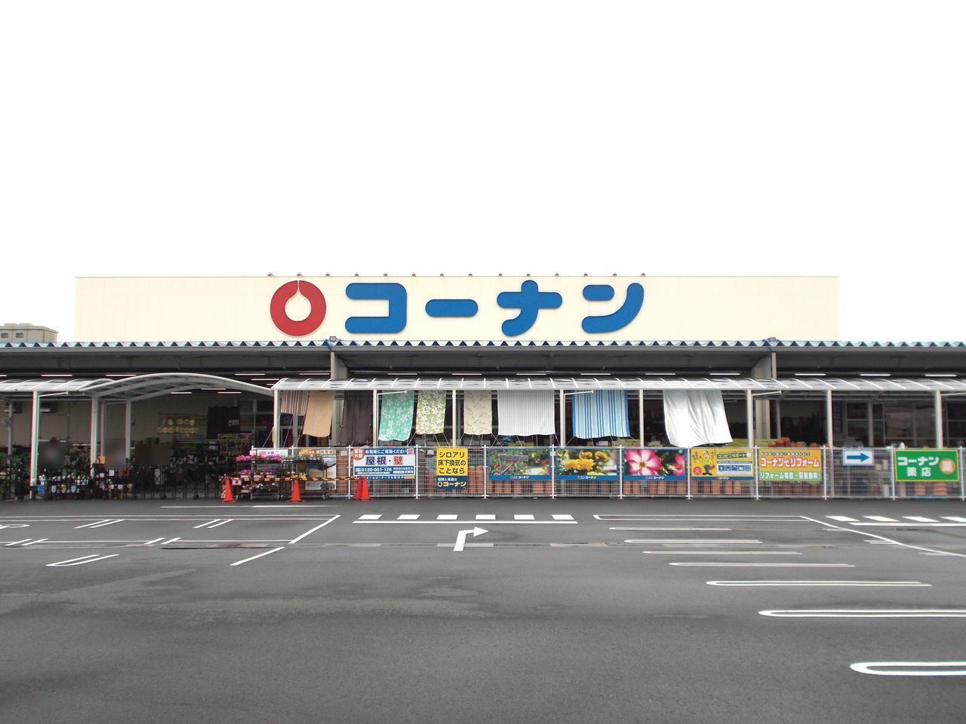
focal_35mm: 39
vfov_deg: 36.8
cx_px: 483
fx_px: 1088
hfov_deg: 47.9
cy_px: 362
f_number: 3.9
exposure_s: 1/500
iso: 80
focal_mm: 6.9
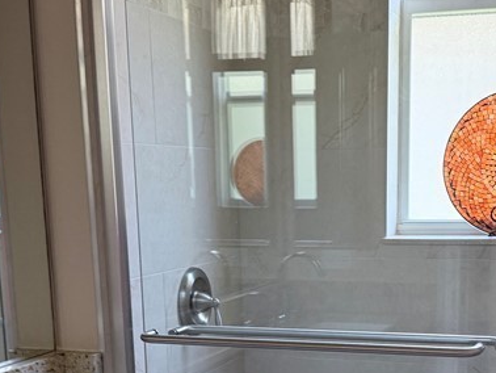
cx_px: 321
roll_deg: -0.1
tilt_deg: -12.2
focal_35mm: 65
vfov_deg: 21.8
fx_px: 932
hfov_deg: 29.6
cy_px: 370
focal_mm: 6.76
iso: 200
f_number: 1.78
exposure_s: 1/98
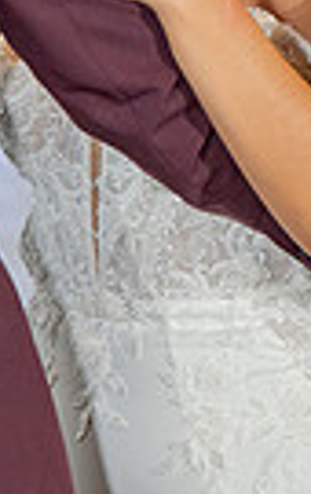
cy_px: -189
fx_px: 6057
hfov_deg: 2.9
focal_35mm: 449
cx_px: 213
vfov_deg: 4.6
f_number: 2.8
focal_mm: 95
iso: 1600
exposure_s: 1/125
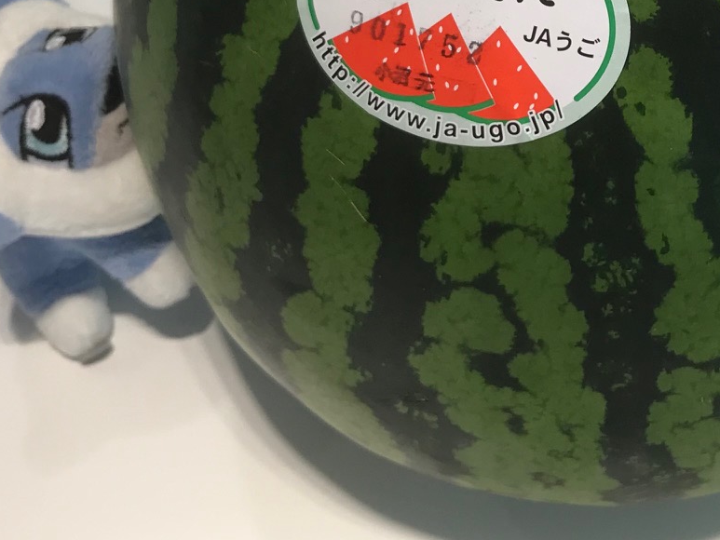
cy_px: -81
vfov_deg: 19.2
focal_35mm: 73
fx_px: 1519
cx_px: 638
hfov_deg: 25.9
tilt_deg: -50.4
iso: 25
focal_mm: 3.99
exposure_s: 1/120
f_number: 1.8
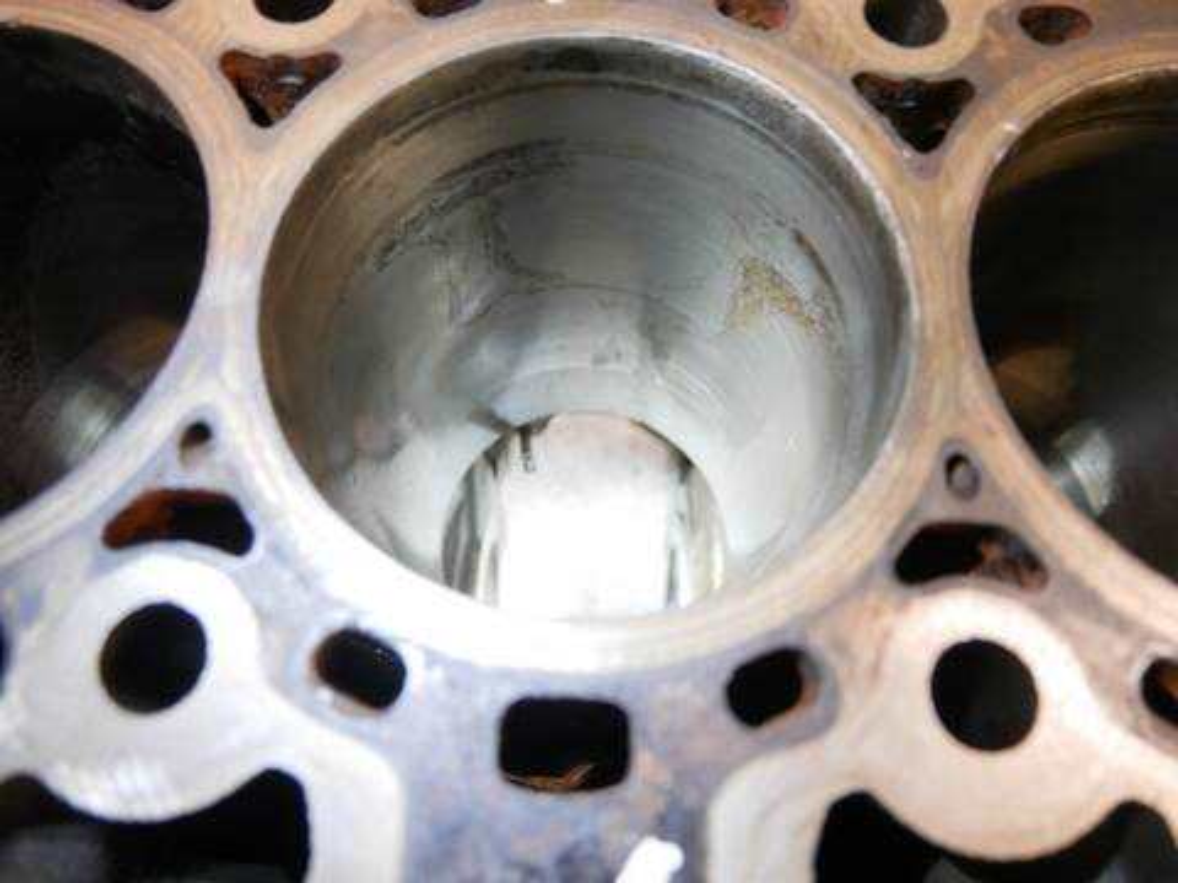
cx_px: 589
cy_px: 442
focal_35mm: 24
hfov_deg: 71.6
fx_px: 817
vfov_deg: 56.8
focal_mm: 12
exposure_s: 1/60
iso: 1250
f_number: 3.5
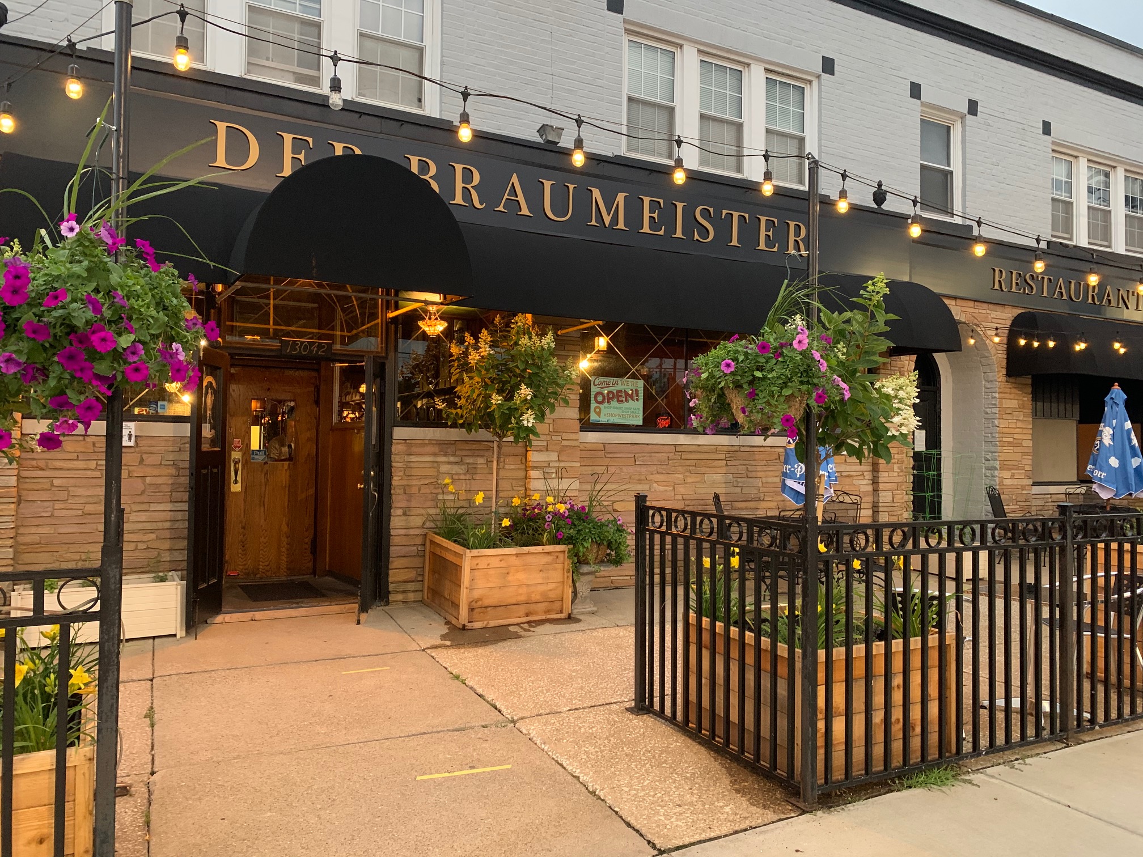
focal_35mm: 26
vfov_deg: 53.1
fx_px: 859
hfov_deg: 67.3
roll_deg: -0.3
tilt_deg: +2.2
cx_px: 572
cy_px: 428
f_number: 1.8
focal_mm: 4.25
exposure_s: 1/30
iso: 400
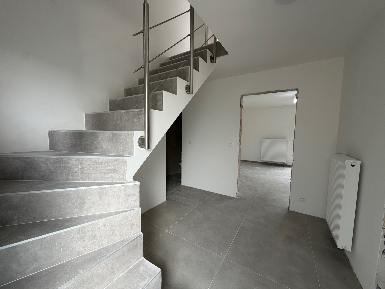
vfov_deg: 85.7
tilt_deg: -5.2
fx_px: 156
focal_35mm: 14
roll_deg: -0.1
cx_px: 192
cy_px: 144
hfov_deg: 102.1
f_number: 2.2
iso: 80
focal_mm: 2.22
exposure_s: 1/121
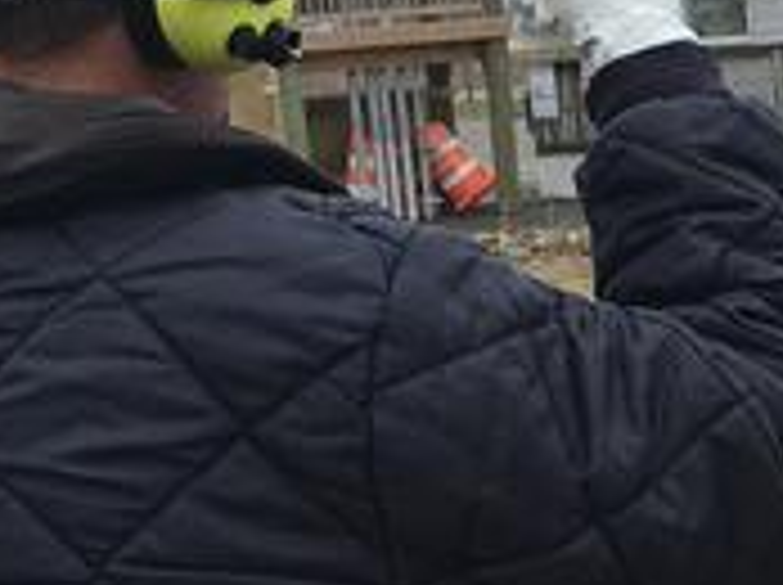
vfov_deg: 8.5
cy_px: 760
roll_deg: +2.8
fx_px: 3863
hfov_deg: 11.3
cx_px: 950
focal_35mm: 171
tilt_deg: -10.0
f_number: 2.2
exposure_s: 1/680
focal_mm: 4.15
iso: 25
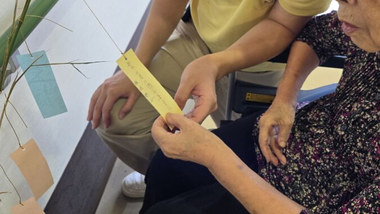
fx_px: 373
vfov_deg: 31.7
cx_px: 259
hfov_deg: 52.8
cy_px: 66
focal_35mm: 37
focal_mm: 5.4
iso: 200
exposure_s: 1/180
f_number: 1.8
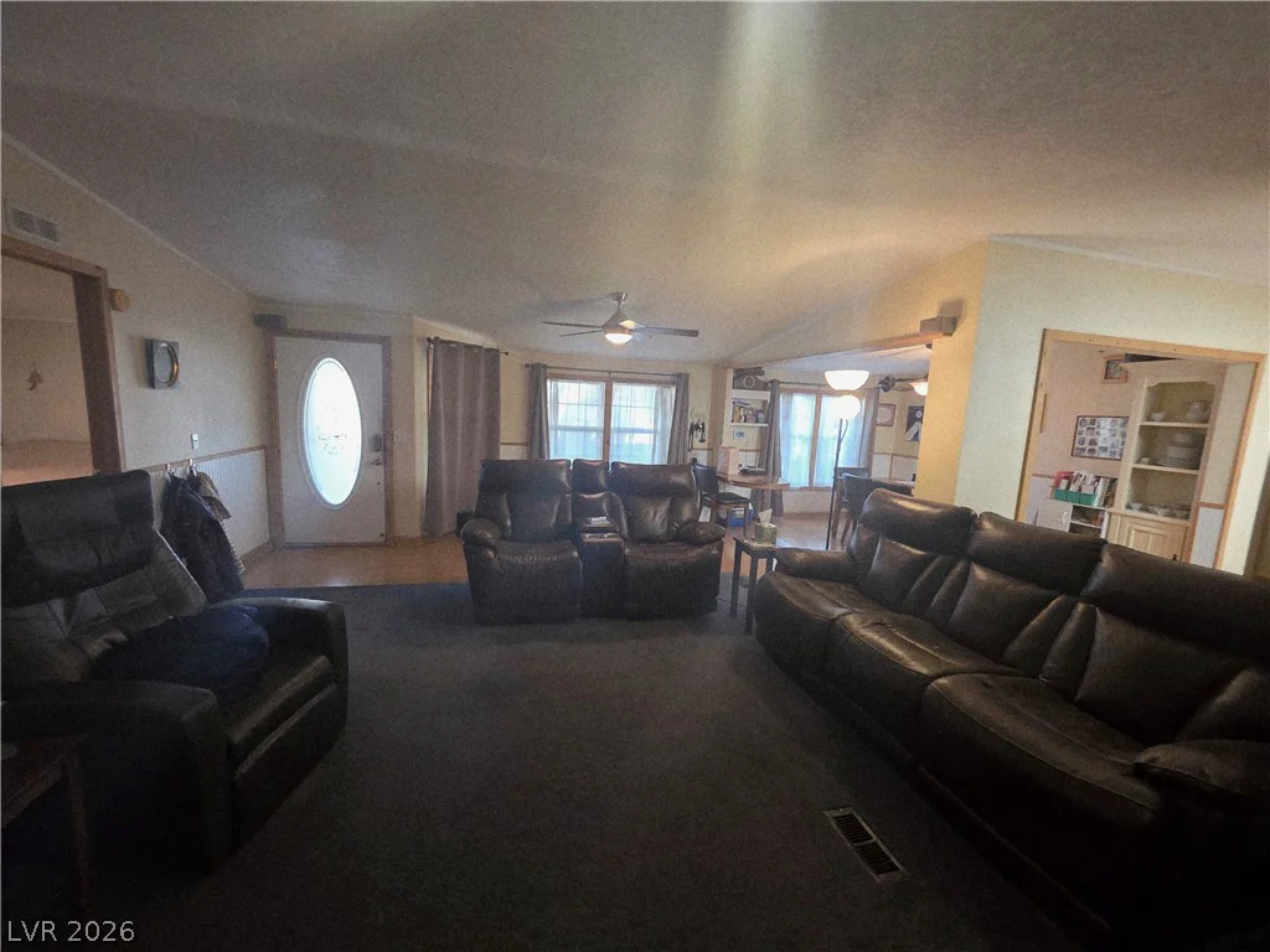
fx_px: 477
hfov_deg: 106.2
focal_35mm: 13
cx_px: 635
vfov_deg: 89.9
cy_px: 476
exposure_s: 1/60.2
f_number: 1.9
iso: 500
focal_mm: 2.2
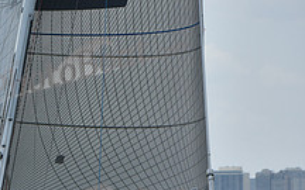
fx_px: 3982
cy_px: 160
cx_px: -85
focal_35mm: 479
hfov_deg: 4.4
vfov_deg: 2.7
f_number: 9
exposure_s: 1/1250
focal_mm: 175
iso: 250
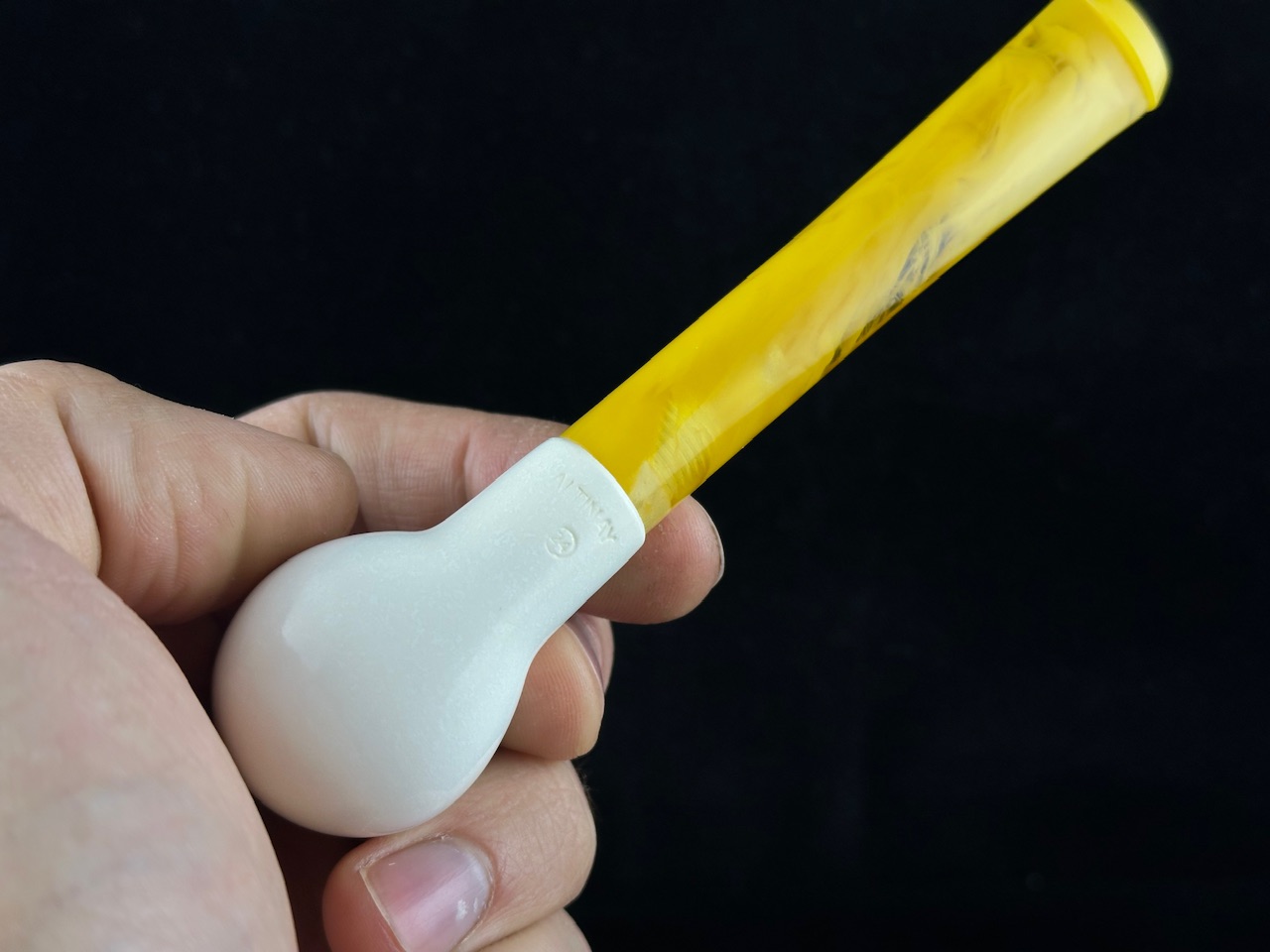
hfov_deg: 39.7
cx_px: 635
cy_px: 476
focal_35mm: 48
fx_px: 1761
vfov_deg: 30.3
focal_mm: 6.86
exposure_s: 1/541
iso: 64
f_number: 1.78
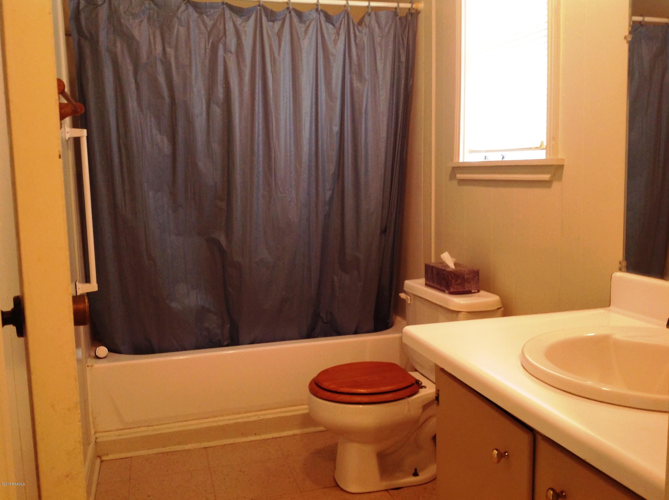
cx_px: 334
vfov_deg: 40.6
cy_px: 250
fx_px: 675
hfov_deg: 52.7
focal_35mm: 35
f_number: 2.4
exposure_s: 1/15
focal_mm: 4.28
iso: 64
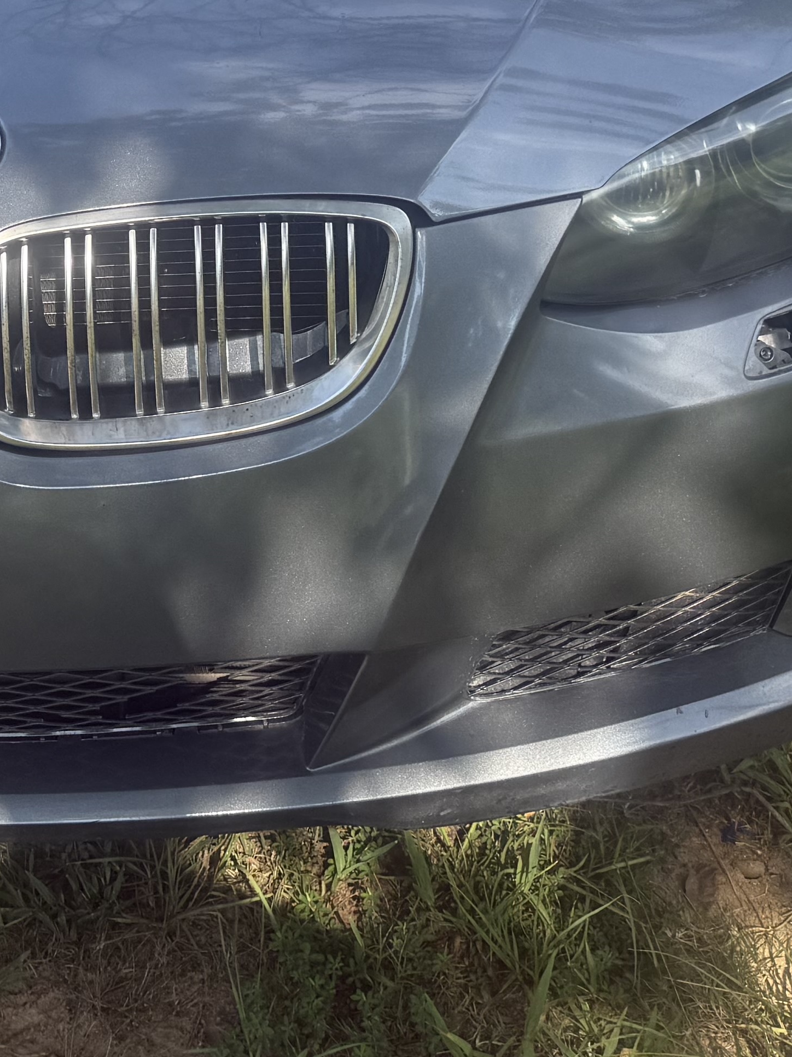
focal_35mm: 71
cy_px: -65
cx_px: -50
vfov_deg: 25.6
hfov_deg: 19.9
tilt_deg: -22.8
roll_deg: +5.0
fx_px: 2166
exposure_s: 1/1271
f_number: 1.78
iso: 80
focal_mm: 6.76
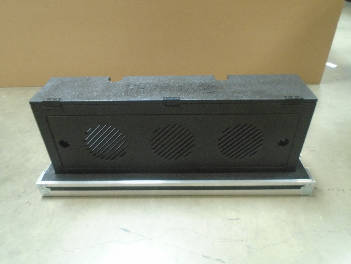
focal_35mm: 26
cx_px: 176
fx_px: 264
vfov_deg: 53.1
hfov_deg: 67.3
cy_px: 132
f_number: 3.2
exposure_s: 1/13
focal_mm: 4.6
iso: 400
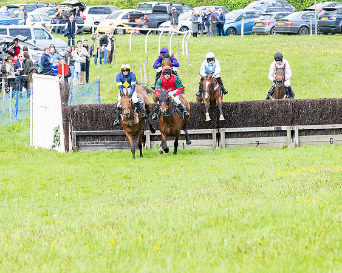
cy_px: 119
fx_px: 3963
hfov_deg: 4.9
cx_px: 170
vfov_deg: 4.0
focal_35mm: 392
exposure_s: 1/640
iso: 400
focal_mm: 160
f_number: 6.3
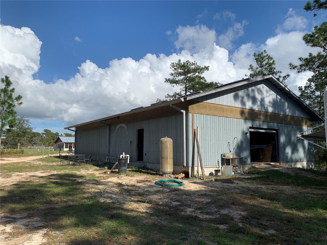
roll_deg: +0.7
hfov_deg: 67.3
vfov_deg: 53.1
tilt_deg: +1.7
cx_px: 164
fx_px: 246
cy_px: 122
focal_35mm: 26
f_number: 1.8
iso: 25
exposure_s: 1/3650
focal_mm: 4.25
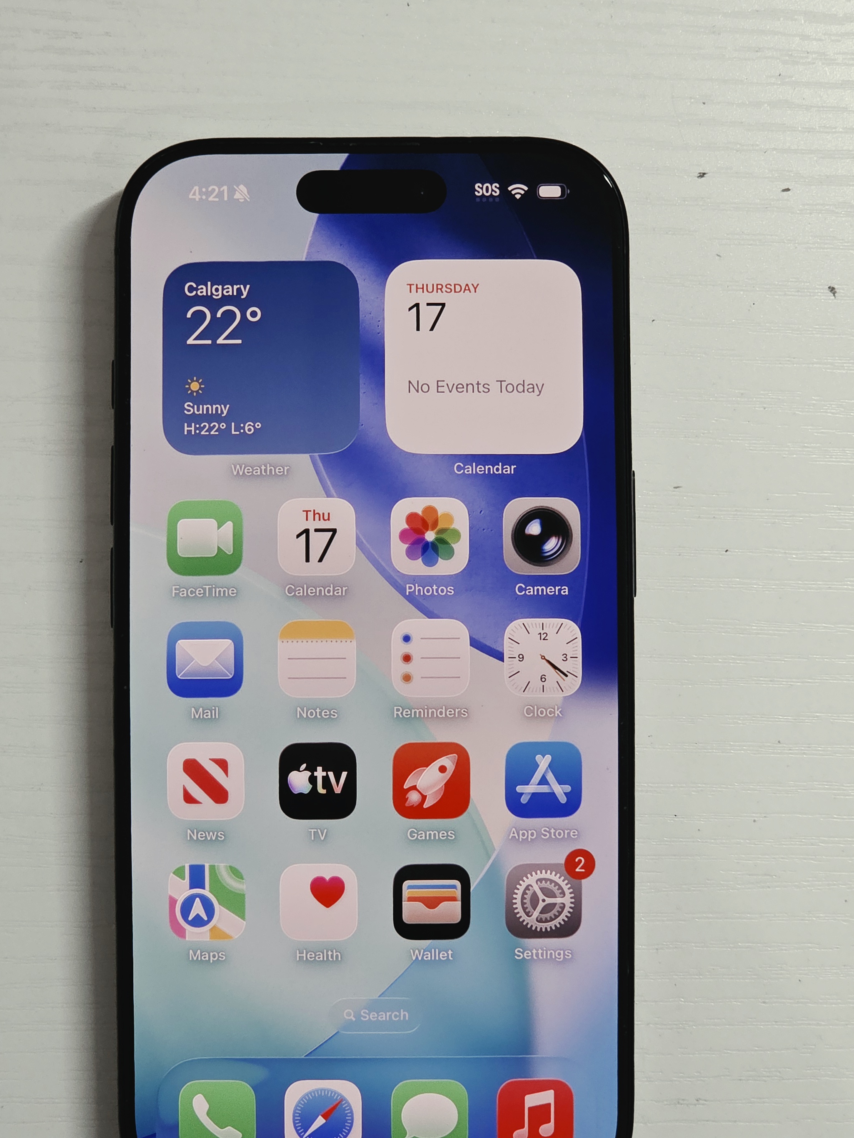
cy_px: 685
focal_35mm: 101
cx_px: 389
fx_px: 3322
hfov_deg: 14.6
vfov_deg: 19.4
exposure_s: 1/120
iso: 160
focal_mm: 7
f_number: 2.4
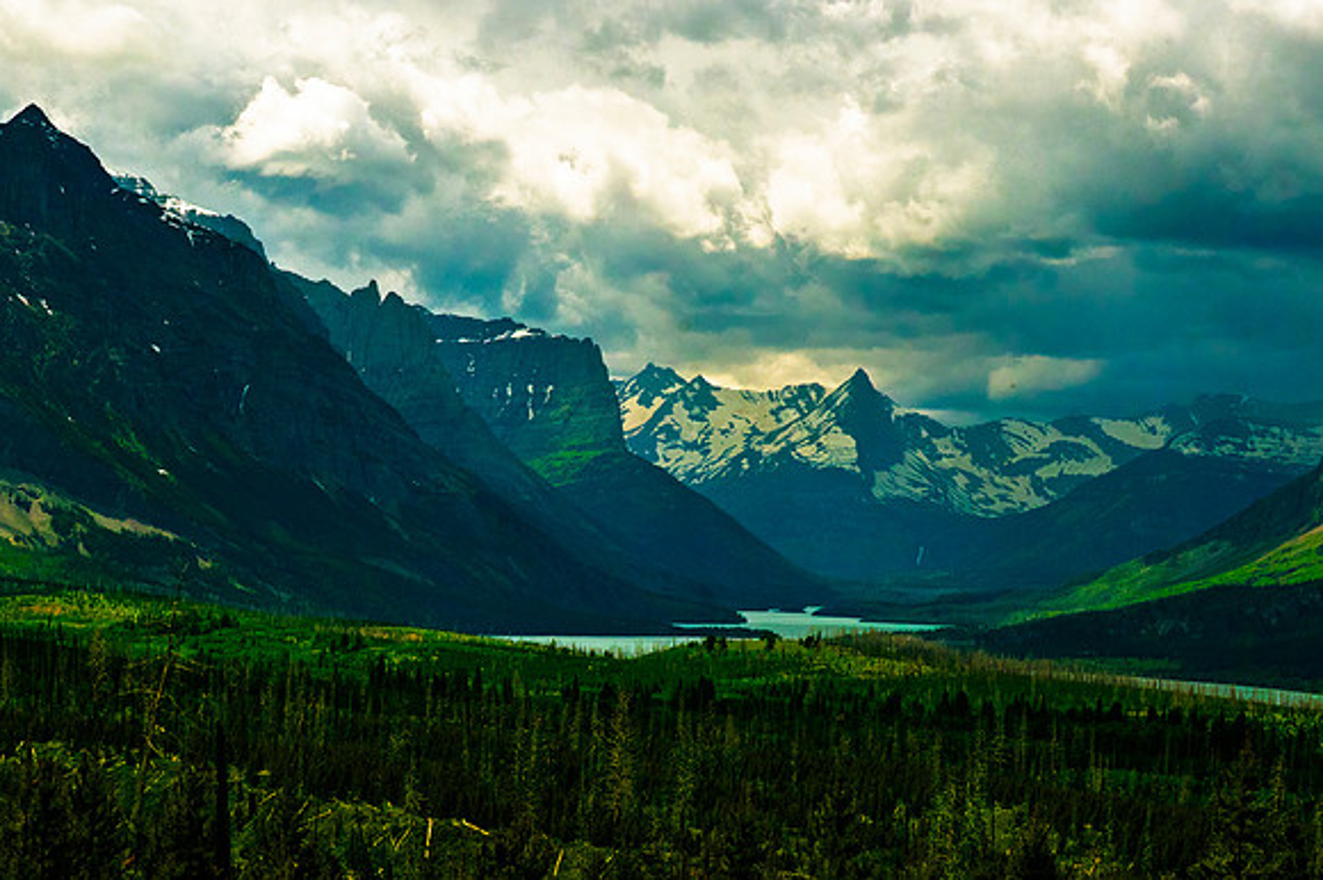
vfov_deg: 12.7
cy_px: 440
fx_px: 3944
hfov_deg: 19.0
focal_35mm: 107
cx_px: 662
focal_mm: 70
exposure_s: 1/2000
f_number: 11
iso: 800
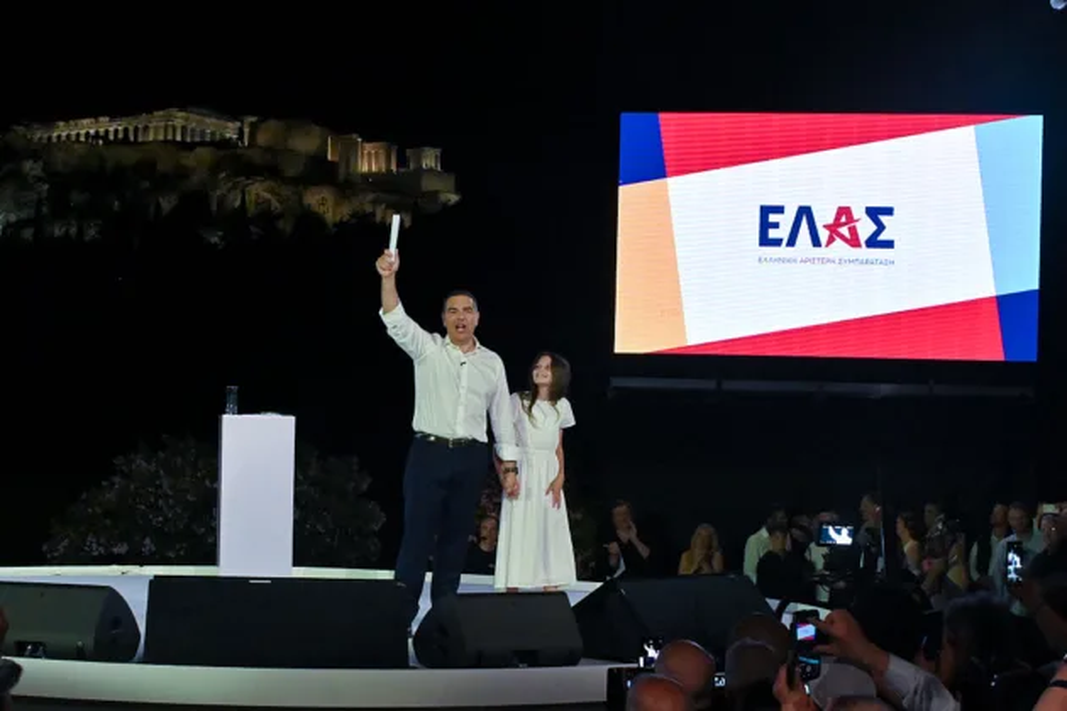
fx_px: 1037
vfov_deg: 37.9
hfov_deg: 54.4
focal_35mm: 35
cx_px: 534
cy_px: 356
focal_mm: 35
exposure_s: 1/125
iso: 2500
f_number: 8
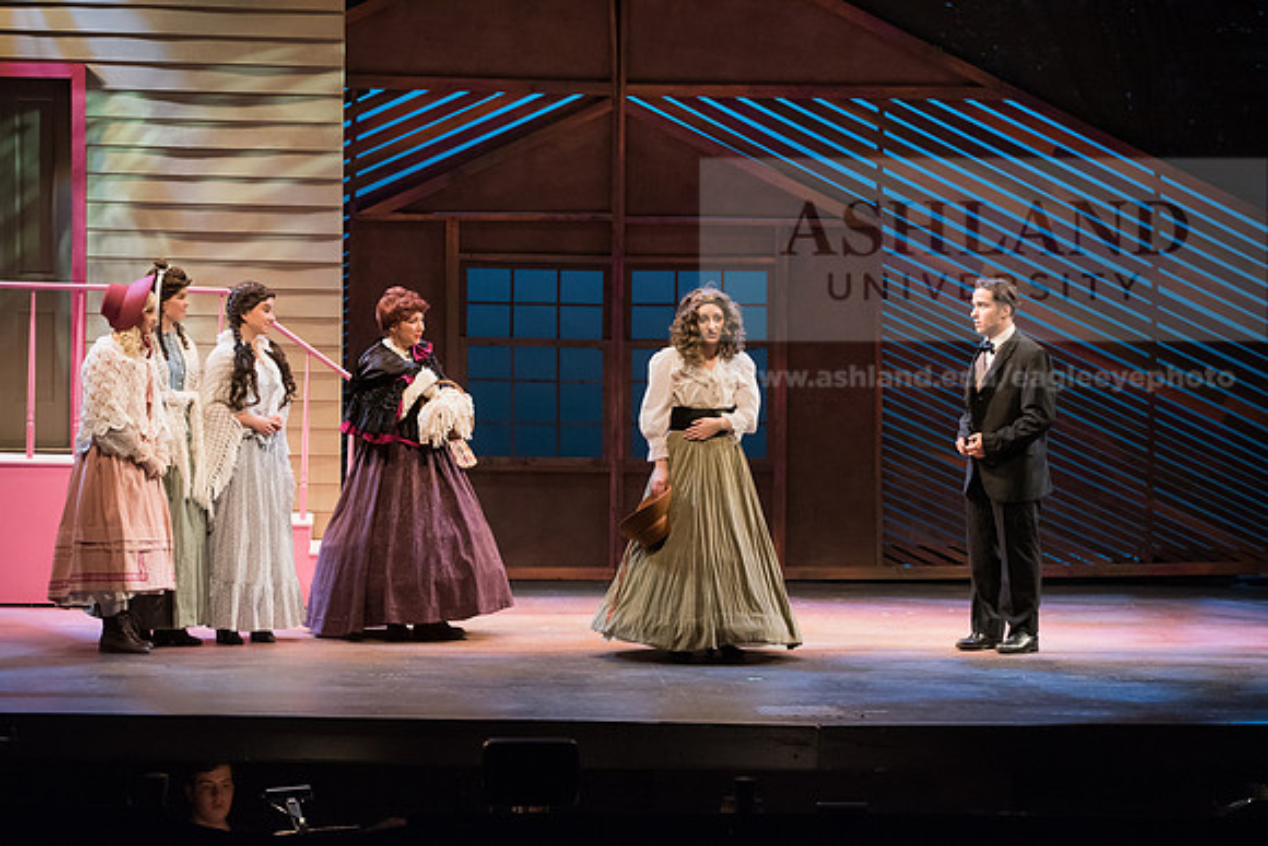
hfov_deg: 21.5
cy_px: 423
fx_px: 3347
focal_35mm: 95
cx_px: 634
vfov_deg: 14.4
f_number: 4
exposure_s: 1/320
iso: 5000
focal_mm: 95
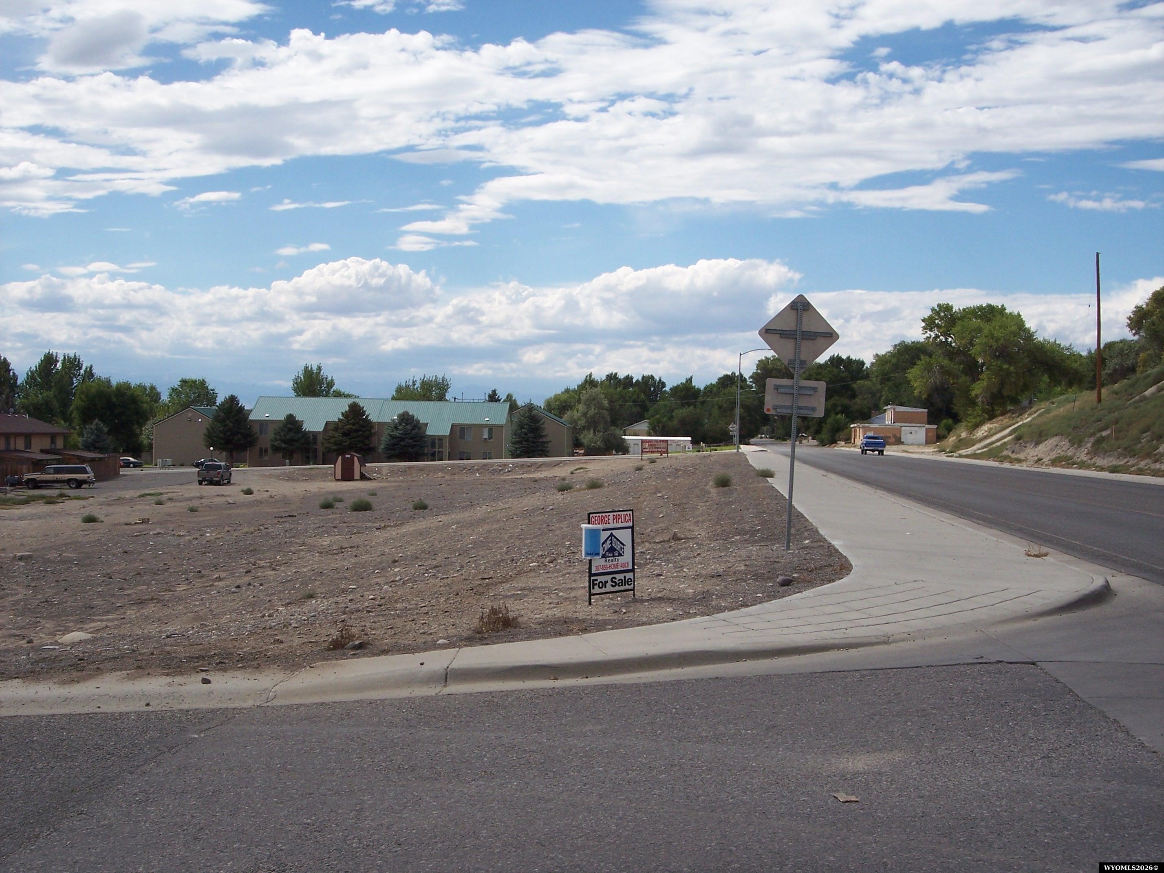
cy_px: 436
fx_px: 1749
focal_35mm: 52
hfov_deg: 36.8
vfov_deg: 28.0
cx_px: 582
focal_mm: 10.7
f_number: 6.7
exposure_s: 1/500
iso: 100
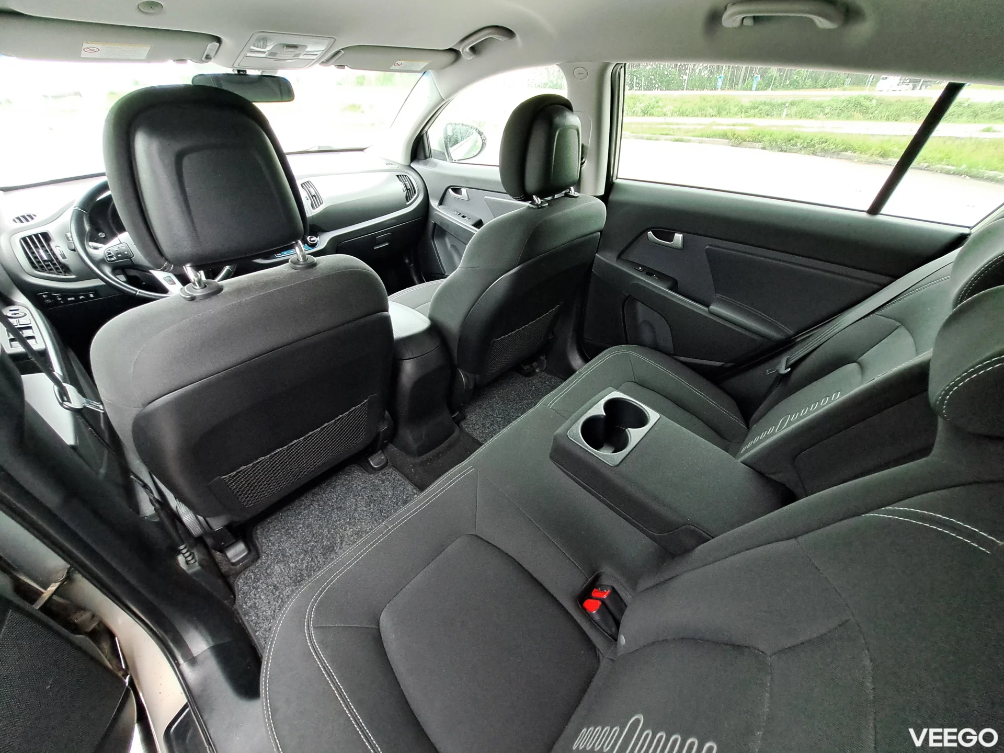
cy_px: 376
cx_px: 502
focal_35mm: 13
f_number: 2.2
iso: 250
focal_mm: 1.74
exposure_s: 1/50
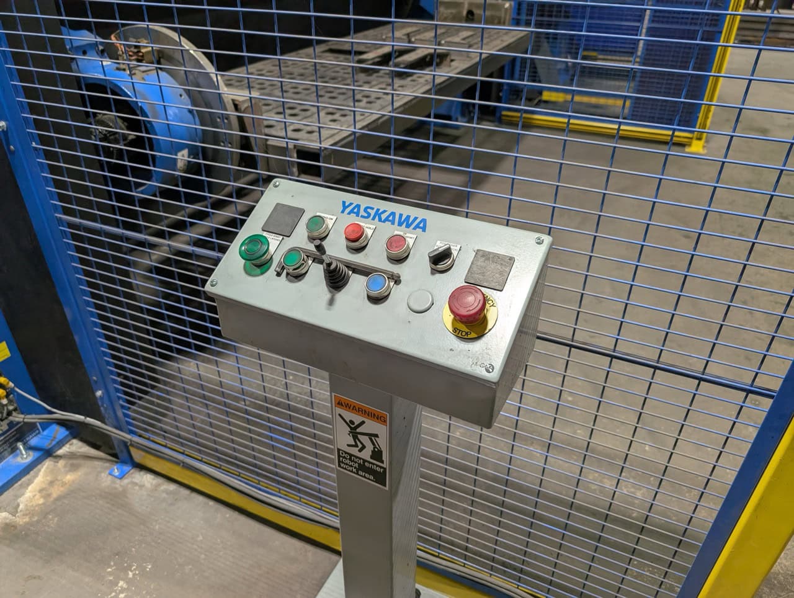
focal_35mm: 24
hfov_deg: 71.5
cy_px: 299
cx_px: 397
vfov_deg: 56.9
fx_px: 551
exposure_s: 1/27
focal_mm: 6.9
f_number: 1.7
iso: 23
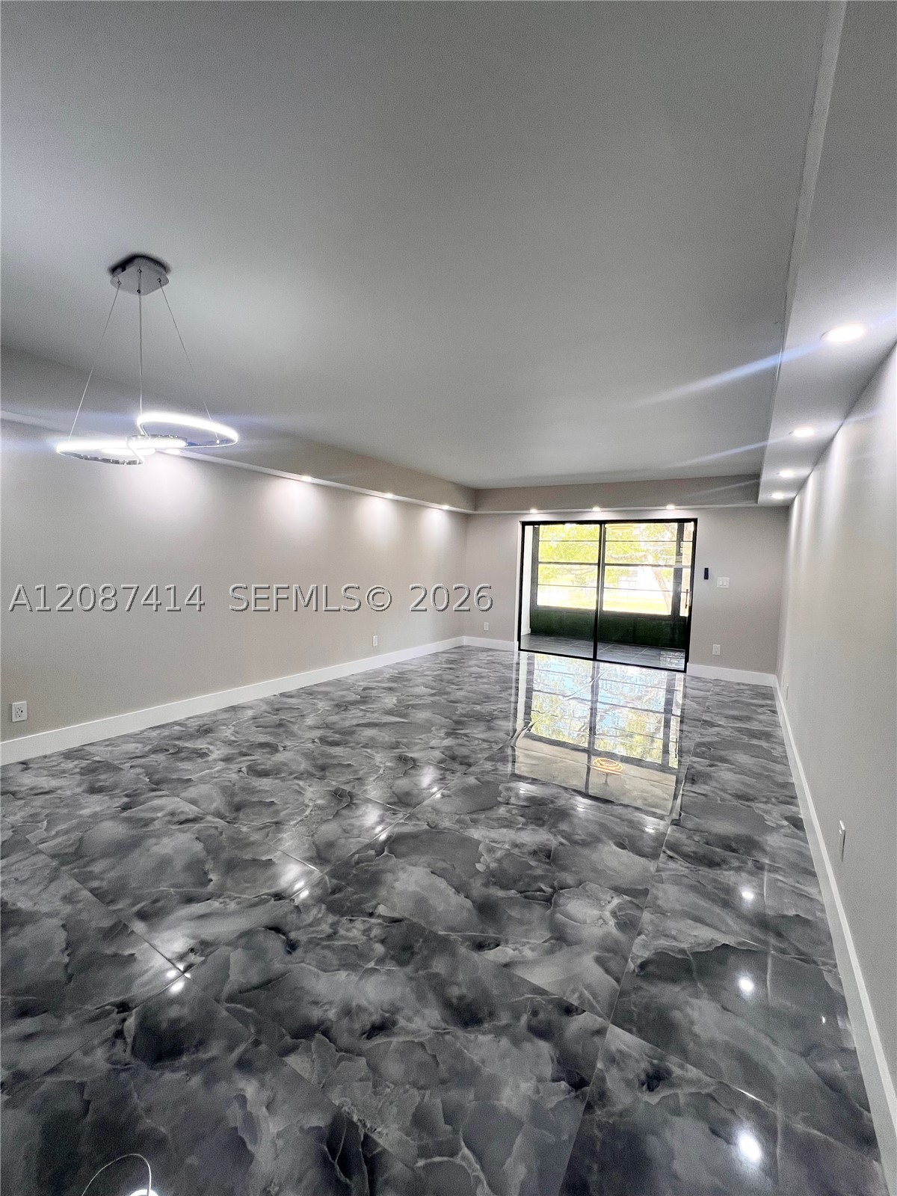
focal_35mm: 13
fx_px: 449
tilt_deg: -3.6
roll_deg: -0.6
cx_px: 448
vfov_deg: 106.2
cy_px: 598
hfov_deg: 89.9
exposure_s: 1/120
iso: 80
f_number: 1.8
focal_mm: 1.57
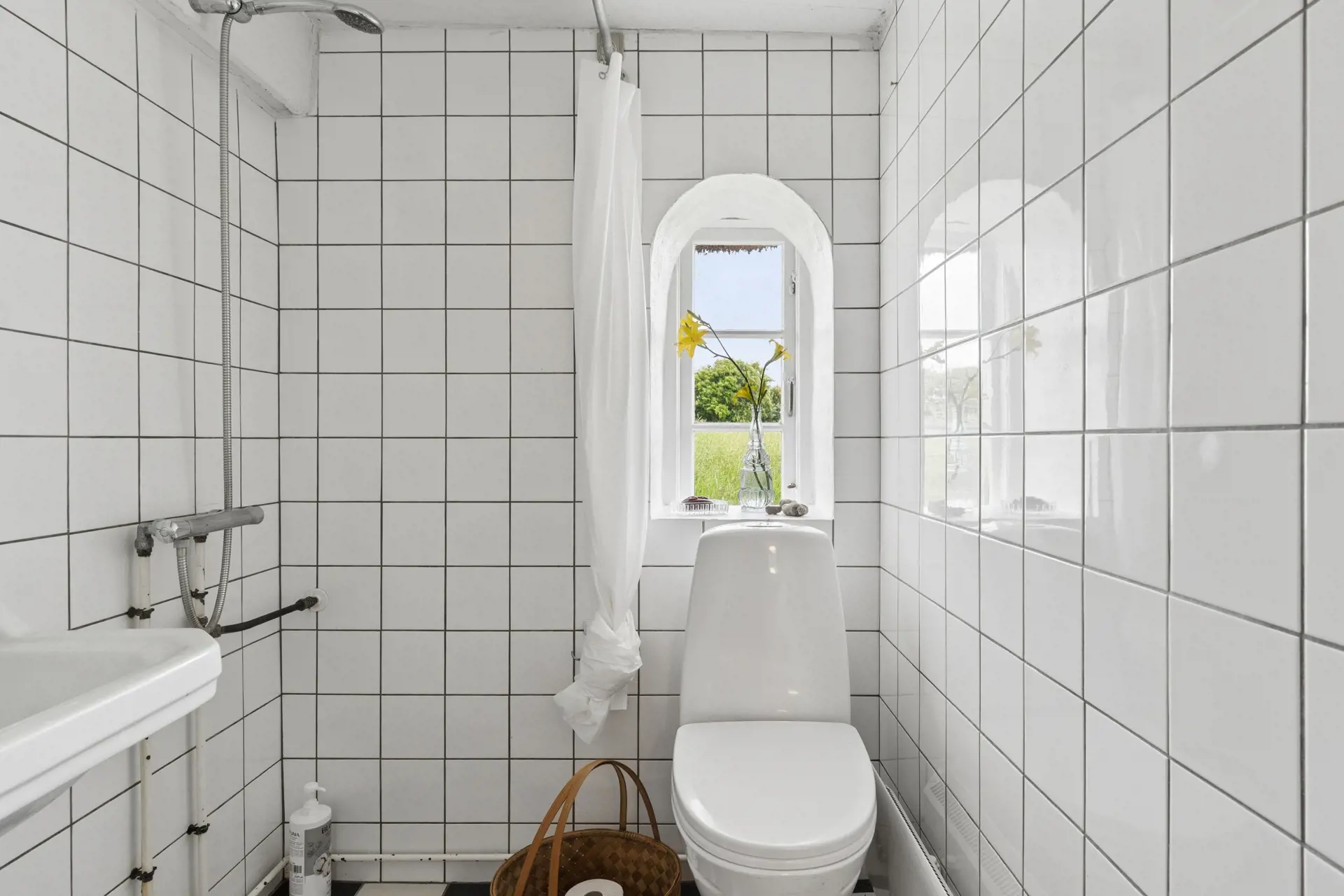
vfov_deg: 61.3
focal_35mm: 20
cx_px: 672
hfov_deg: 83.3
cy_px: 448
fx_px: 756
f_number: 8
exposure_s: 1/6
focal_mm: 13.5
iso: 200
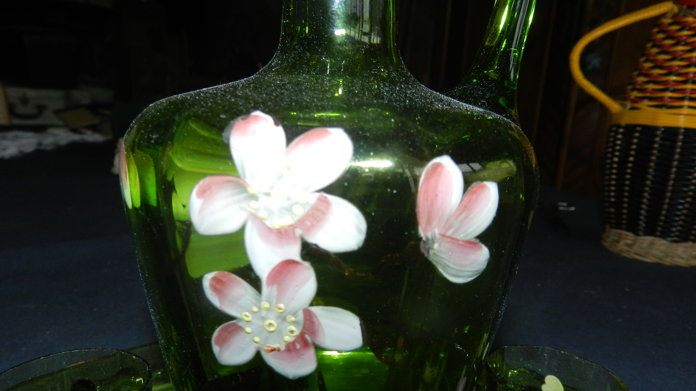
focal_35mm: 26
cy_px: 223
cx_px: 355
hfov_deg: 71.9
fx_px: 480
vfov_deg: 44.3
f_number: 3.4
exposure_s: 1/30
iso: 200
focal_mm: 4
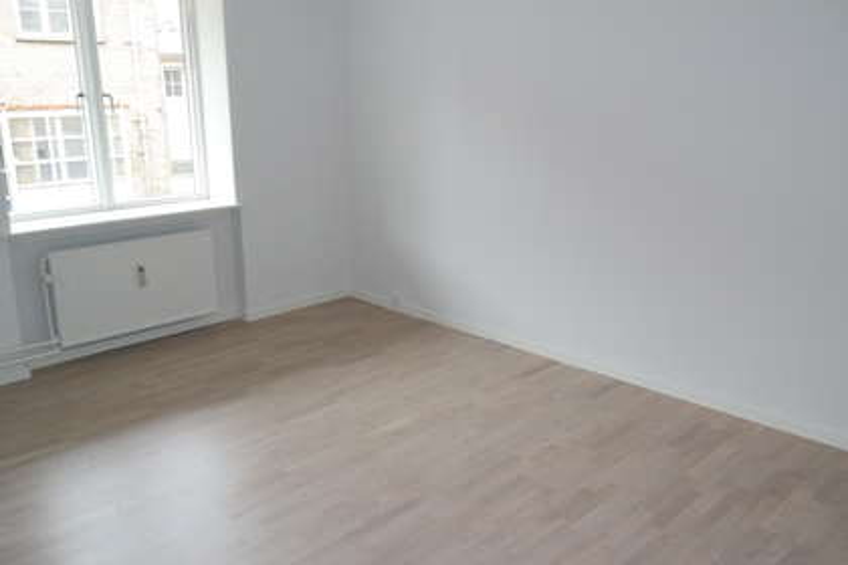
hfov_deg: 61.9
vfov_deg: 43.6
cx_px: 424
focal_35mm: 30
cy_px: 282
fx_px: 707
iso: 400
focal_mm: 20
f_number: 4.5
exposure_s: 1/40
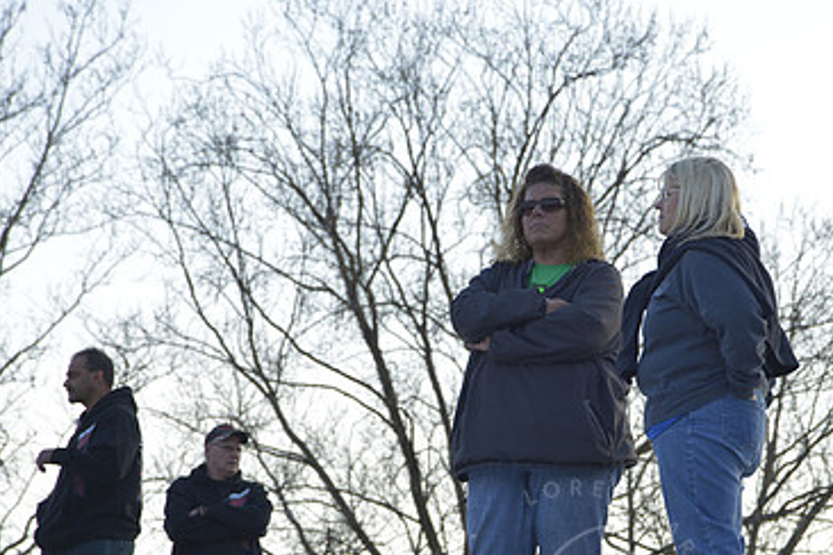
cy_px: 406
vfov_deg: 7.2
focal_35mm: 190
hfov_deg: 10.8
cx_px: 576
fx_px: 4396
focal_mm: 120
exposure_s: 1/250
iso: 800
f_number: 8
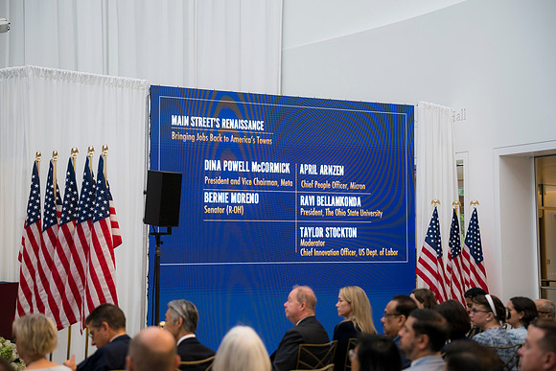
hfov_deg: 32.4
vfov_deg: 21.9
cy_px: 186
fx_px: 958
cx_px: 278
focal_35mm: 62
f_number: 2.8
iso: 320
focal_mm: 62
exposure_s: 1/200
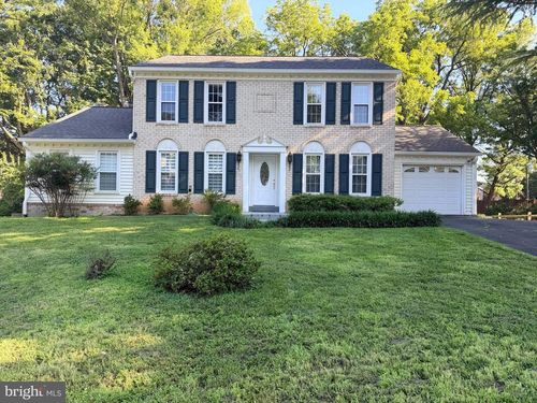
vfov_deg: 56.8
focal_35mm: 24
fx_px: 372
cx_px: 268
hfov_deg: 71.6
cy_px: 202
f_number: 1.78
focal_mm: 6.76
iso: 80
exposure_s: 1/521
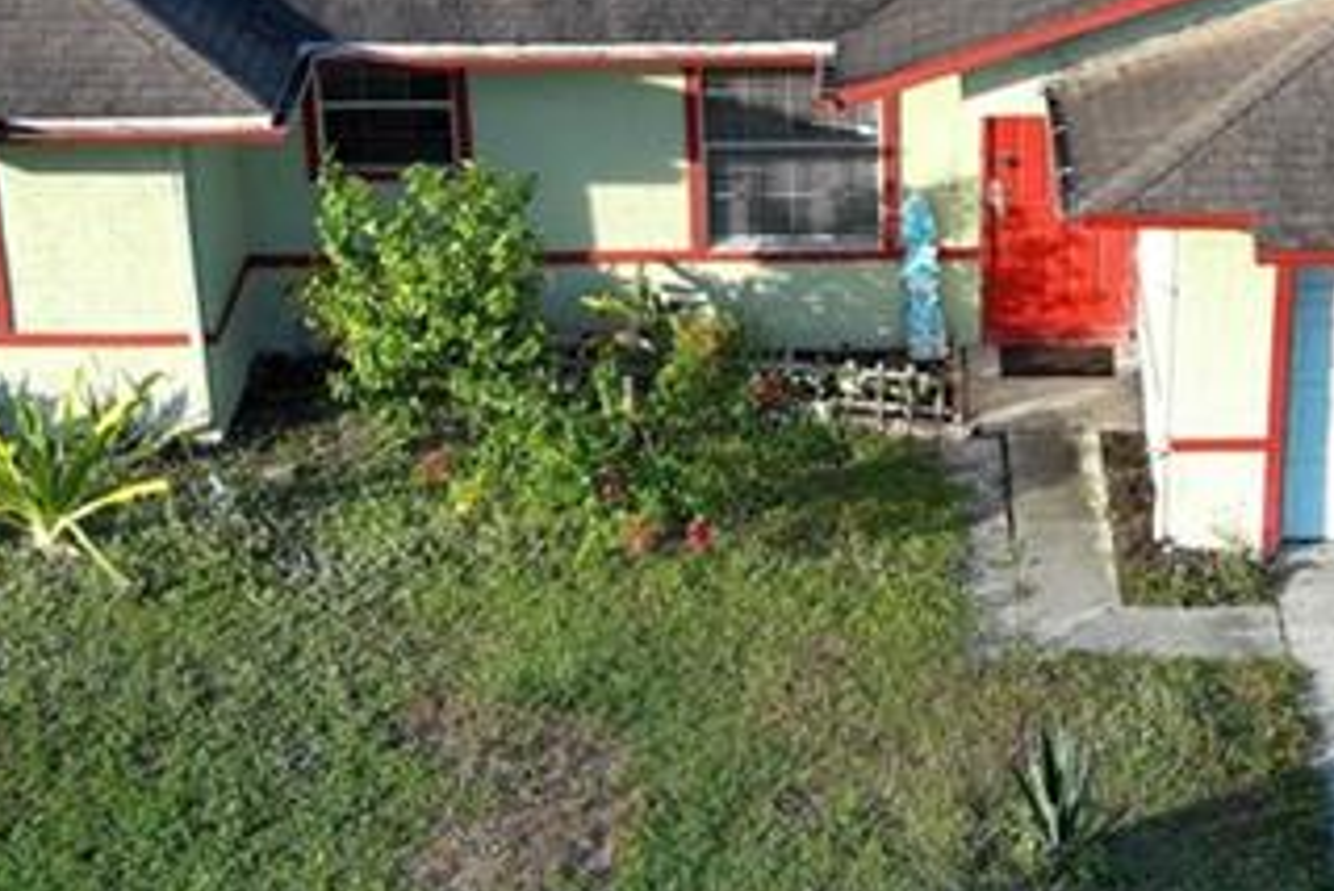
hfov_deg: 21.7
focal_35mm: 93
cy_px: 322
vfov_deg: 14.7
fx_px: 3448
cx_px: 1012
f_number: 2.8
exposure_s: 1/45.1
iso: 100
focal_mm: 10.57
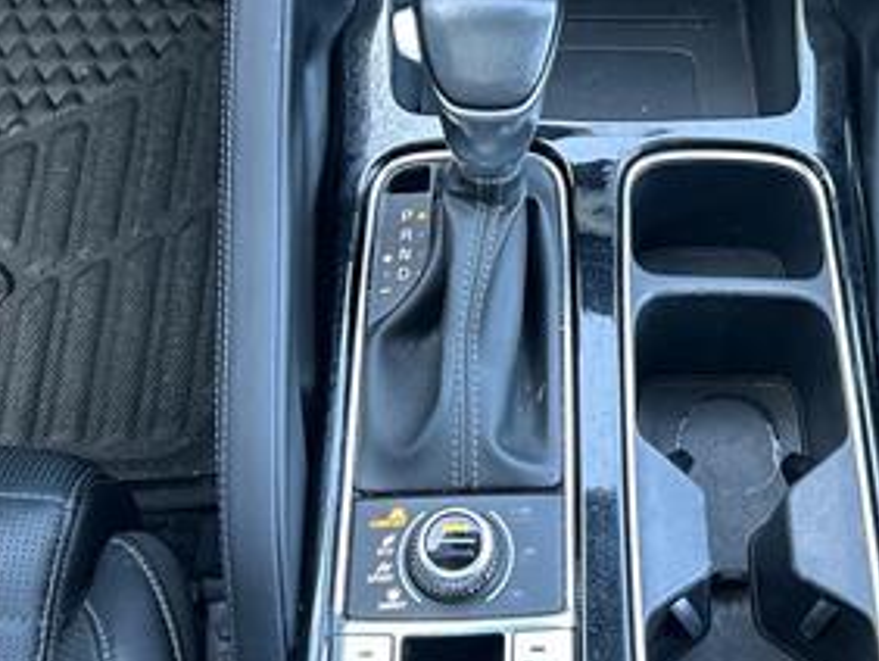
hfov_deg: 32.4
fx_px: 1499
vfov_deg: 24.6
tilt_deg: -56.8
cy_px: 187
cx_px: 592
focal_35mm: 59
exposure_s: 1/60
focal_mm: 5.7
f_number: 1.5
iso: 200
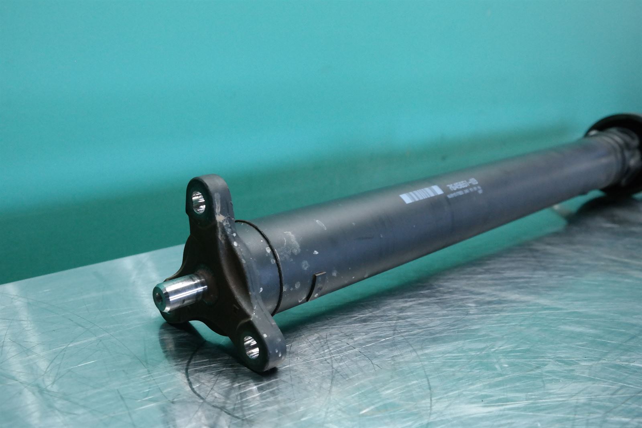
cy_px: 214
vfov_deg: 36.9
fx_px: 642
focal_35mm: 36
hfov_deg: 53.1
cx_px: 321
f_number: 5.6
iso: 1600
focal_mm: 24
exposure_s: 1/80
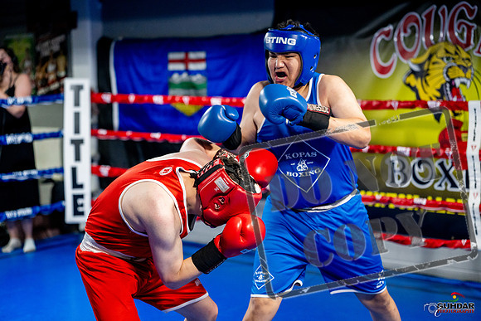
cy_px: 160
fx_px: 882
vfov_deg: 20.6
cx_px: 240
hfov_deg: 30.5
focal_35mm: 66
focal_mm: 66
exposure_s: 1/1000
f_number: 2
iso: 4000
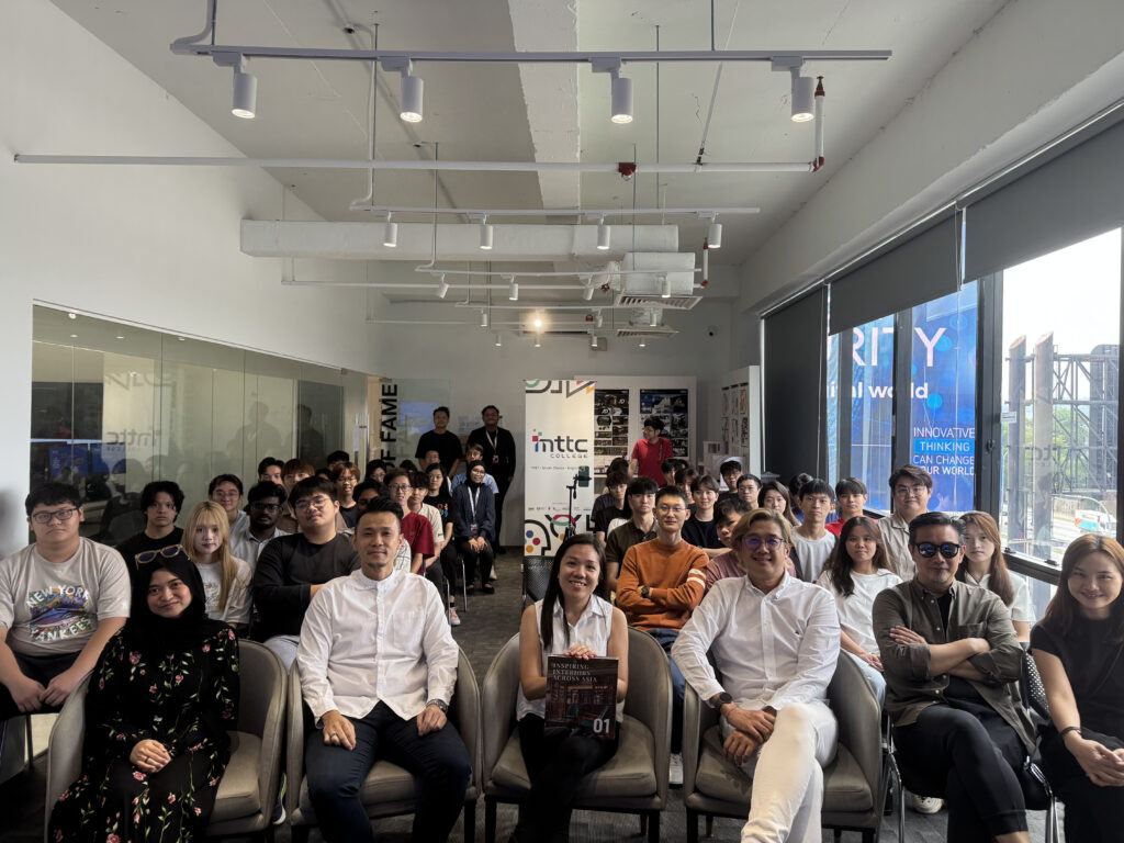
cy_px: 422
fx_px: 779
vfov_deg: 56.8
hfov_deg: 71.6
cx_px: 562
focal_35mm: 24
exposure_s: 1/100
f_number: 1.78
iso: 125
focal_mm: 6.76
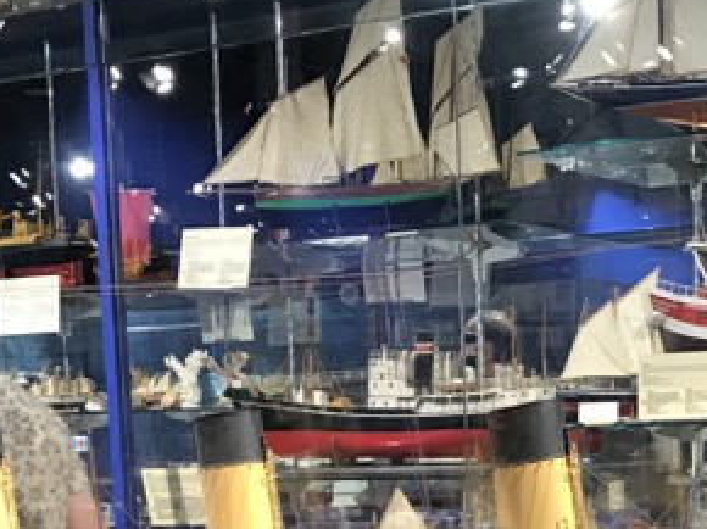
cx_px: 405
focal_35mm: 87
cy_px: 691
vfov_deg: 16.1
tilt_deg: -8.4
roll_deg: +2.8
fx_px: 1775
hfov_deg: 22.5
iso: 40
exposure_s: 1/17
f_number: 1.8
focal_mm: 3.99
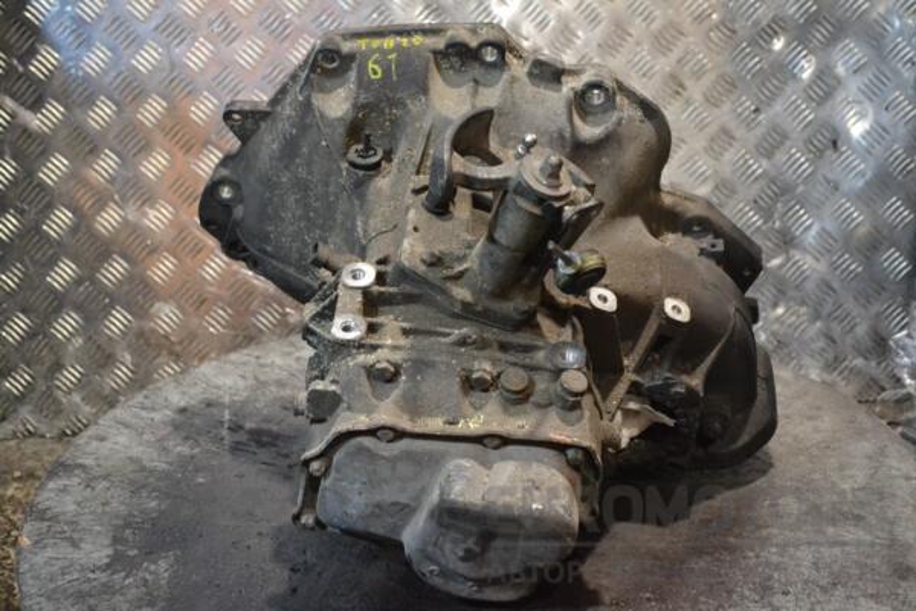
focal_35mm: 52
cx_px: 458
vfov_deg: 25.8
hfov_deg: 37.9
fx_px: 1336
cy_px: 306
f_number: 5.6
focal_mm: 35
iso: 3200
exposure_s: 1/125
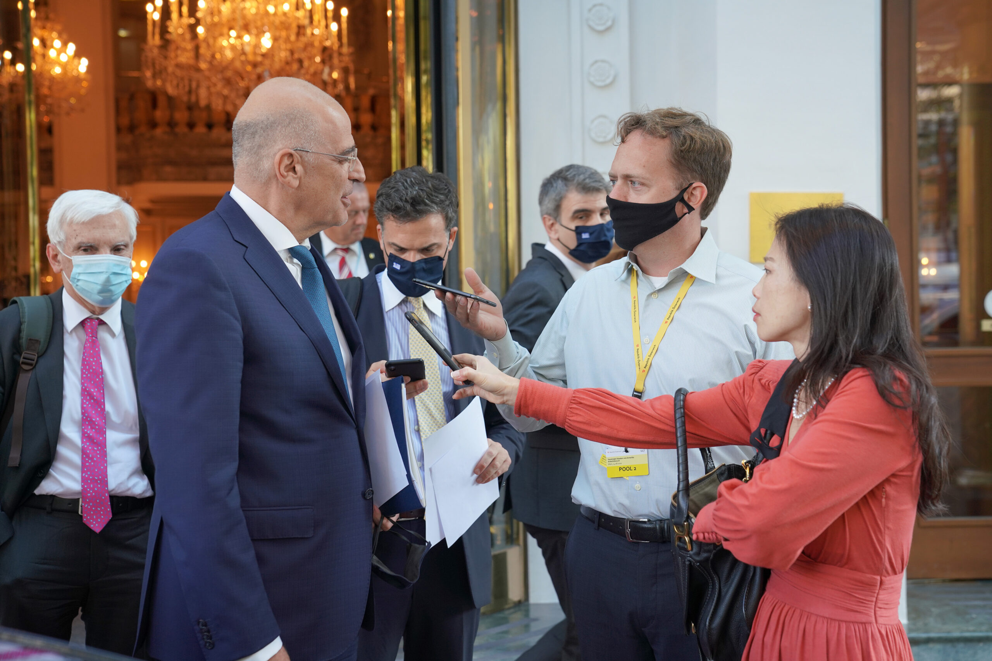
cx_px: 496
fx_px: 1433
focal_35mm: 52
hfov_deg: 38.2
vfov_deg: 26.0
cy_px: 330
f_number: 4
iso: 640
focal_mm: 52
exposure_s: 1/160
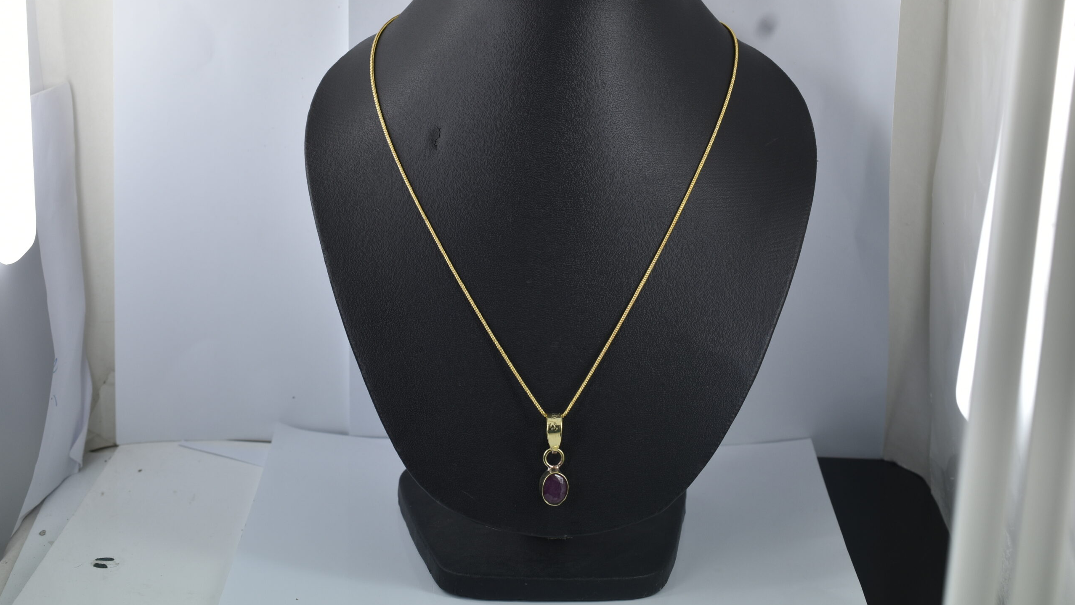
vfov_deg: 19.1
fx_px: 1796
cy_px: 263
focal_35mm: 63
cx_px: 537
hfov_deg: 33.3
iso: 200
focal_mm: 40
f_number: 8
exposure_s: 1/250
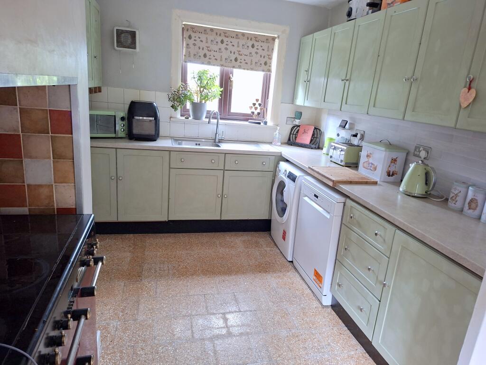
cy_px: 182
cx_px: 243
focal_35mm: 23
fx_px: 323
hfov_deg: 73.9
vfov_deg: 58.9
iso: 320
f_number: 1.8
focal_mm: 5.54
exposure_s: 1/50
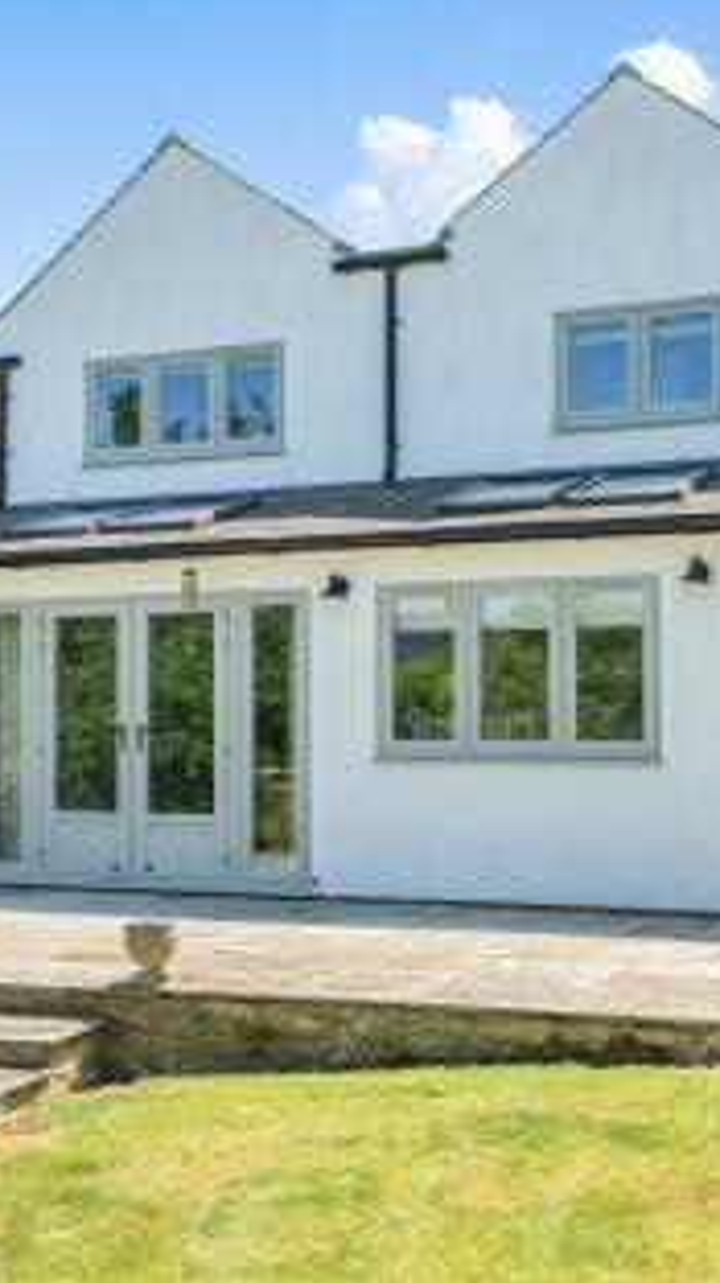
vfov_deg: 42.9
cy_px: 635
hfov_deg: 24.8
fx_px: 1633
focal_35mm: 48
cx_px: 272
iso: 400
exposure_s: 1/500
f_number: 8
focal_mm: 20
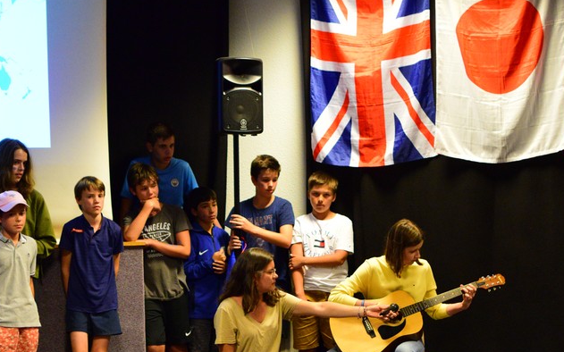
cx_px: 258
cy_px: 295
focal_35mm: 87
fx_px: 1334
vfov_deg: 14.9
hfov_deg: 23.9
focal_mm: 35
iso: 3200
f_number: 1.8
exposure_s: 1/250
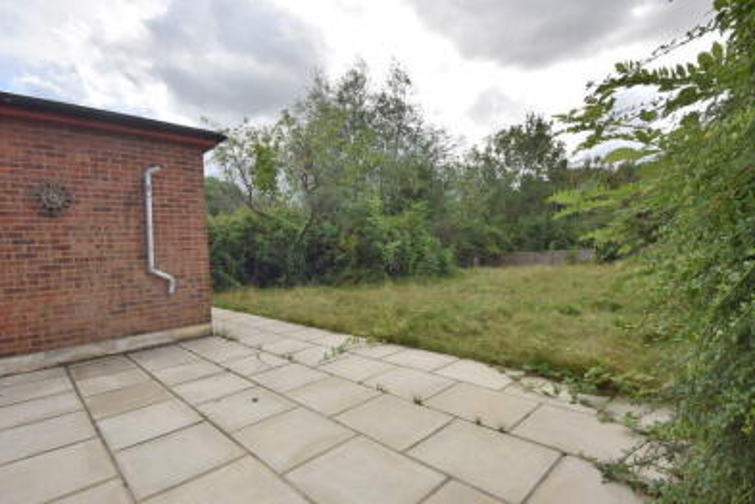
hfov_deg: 74.1
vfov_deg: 53.9
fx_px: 495
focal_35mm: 24
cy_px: 255
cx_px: 317
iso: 100
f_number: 11
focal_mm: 13
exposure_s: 1/200
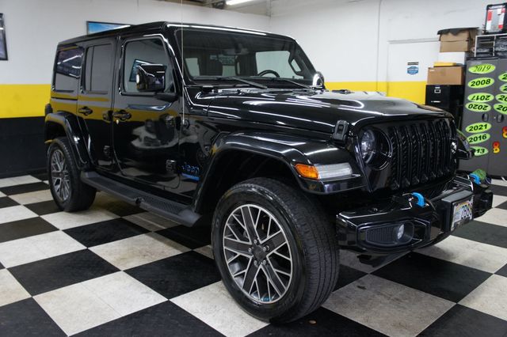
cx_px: 254
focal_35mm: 30
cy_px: 168
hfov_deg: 62.0
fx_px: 422
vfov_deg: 43.6
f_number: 4
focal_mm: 20
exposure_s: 1/30
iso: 320
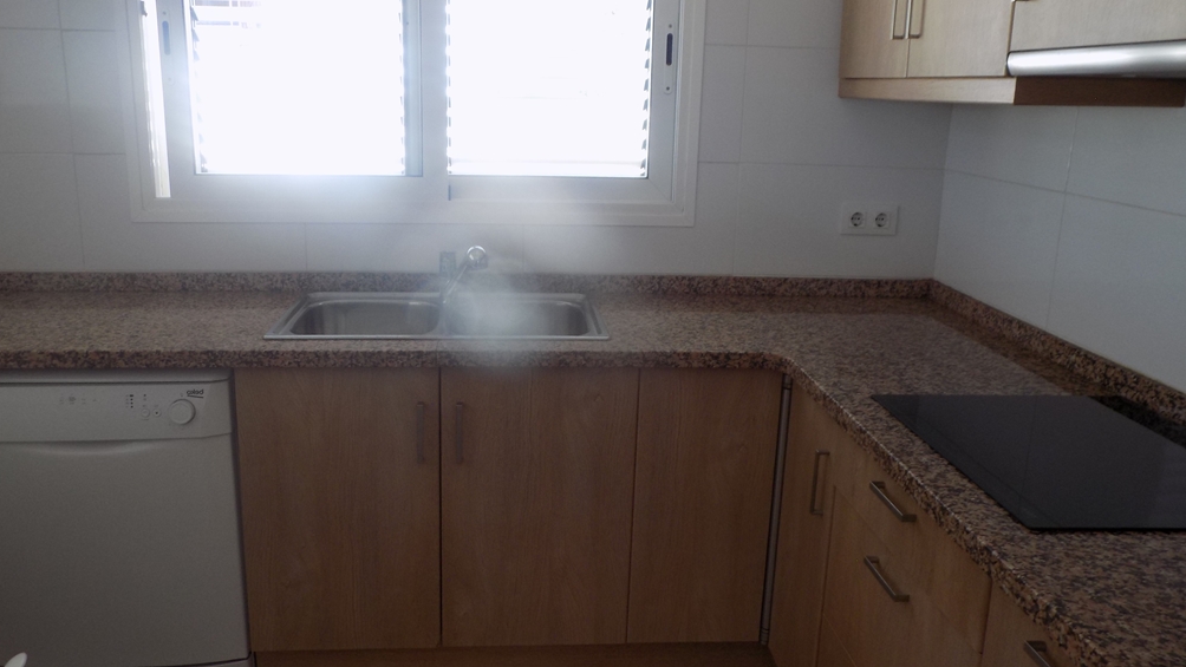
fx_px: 944
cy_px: 323
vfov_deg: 39.0
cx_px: 587
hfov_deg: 64.3
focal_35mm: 30
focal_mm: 4.8
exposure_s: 1/30
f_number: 3.2
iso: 80
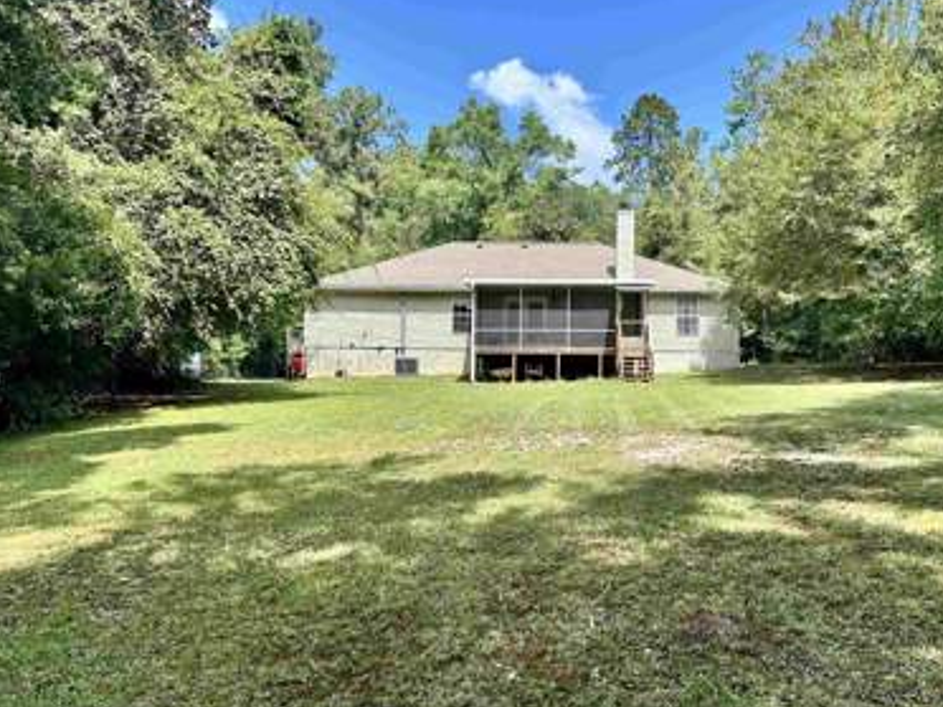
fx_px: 844
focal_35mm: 31
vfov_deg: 45.4
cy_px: 340
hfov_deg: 58.2
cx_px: 517
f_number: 1.78
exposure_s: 1/1988
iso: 80
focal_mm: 6.86
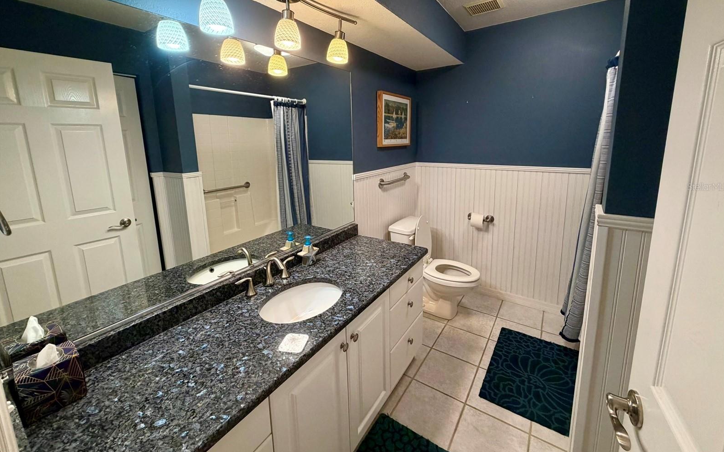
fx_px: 296
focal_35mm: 15
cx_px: 365
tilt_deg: -8.4
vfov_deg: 74.2
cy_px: 186
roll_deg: +0.7
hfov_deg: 101.5
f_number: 2.2
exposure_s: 1/60
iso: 200
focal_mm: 2.22
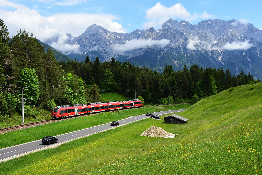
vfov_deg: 34.2
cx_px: 131
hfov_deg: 49.6
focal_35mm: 39
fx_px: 284
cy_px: 88
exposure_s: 1/800
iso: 250
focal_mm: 26
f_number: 7.1
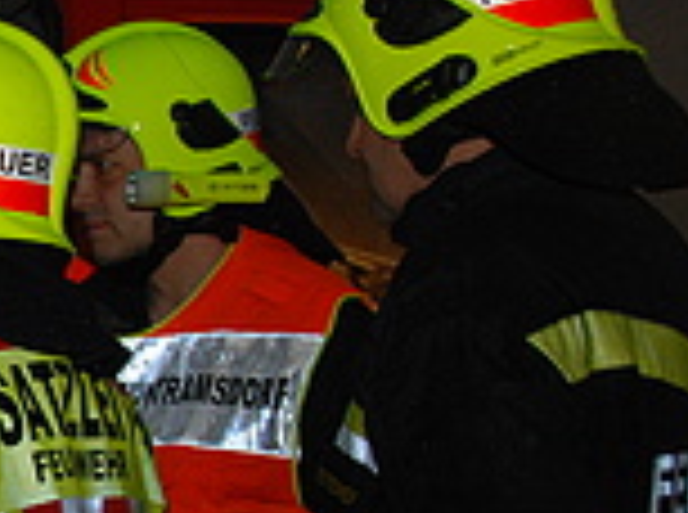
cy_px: 403
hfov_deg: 18.1
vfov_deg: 14.8
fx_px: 1963
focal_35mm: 99
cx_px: -281
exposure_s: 1/60
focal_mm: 22
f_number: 5.6
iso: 400
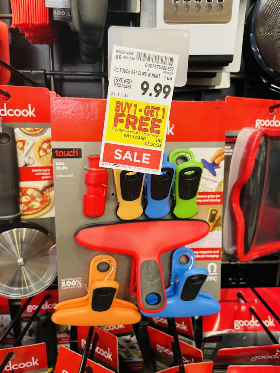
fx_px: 280
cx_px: 140
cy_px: 186
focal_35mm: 26
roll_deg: -0.6
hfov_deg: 53.1
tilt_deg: -10.5
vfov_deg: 67.3
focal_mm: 4.2
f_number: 1.6
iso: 100
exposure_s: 1/60
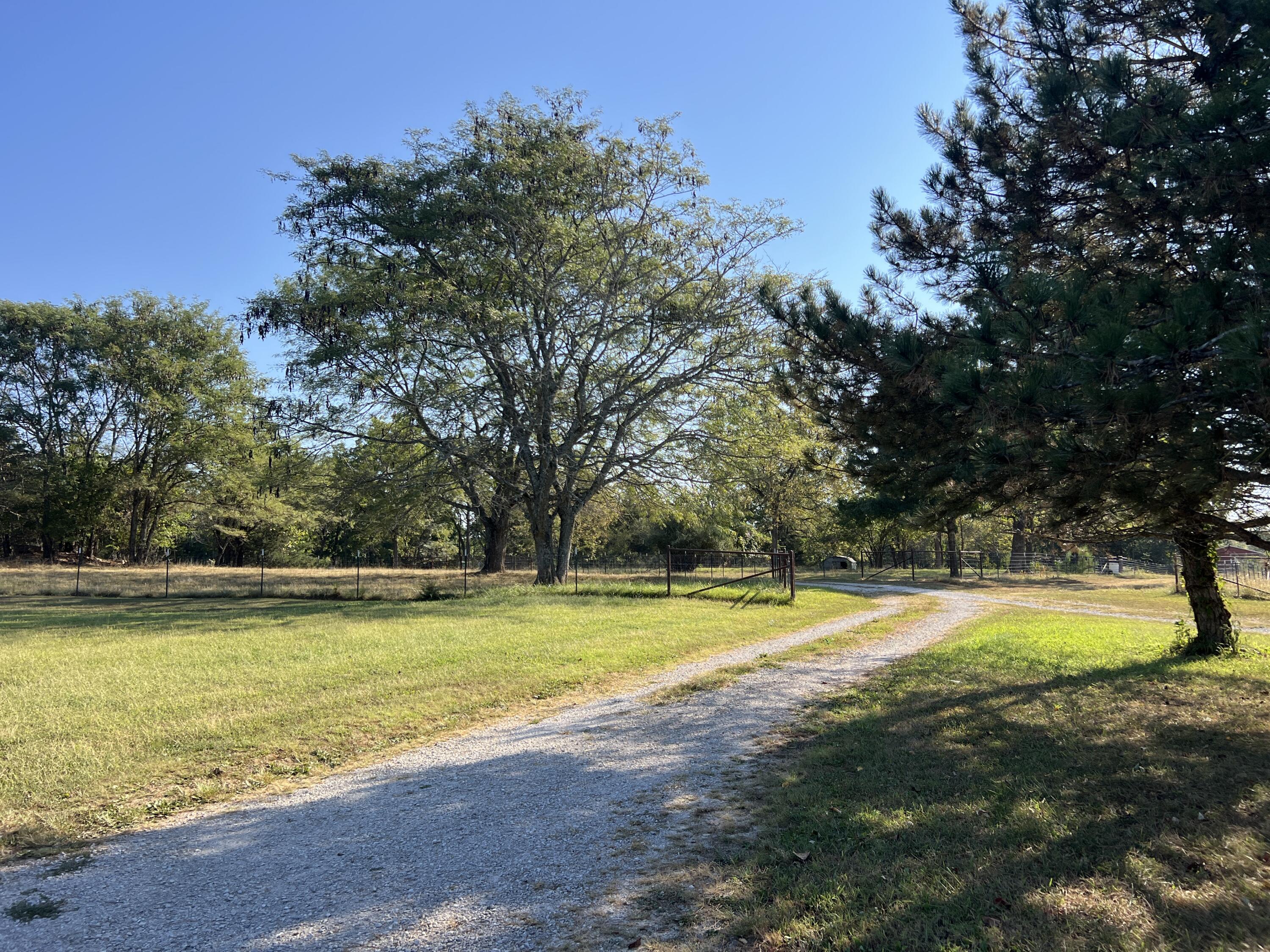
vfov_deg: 53.1
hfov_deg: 67.3
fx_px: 954
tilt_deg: +5.6
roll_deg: +2.2
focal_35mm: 26
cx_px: 635
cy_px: 476
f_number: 1.5
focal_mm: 5.7
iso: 50
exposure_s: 1/1934
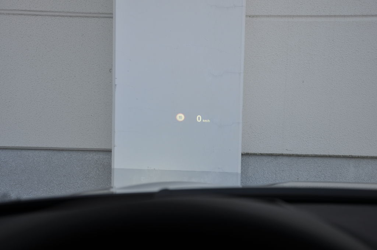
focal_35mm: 72
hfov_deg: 28.1
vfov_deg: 18.9
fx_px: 753
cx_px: 188
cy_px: 125
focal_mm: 48
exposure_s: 1/160
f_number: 6.3
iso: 200
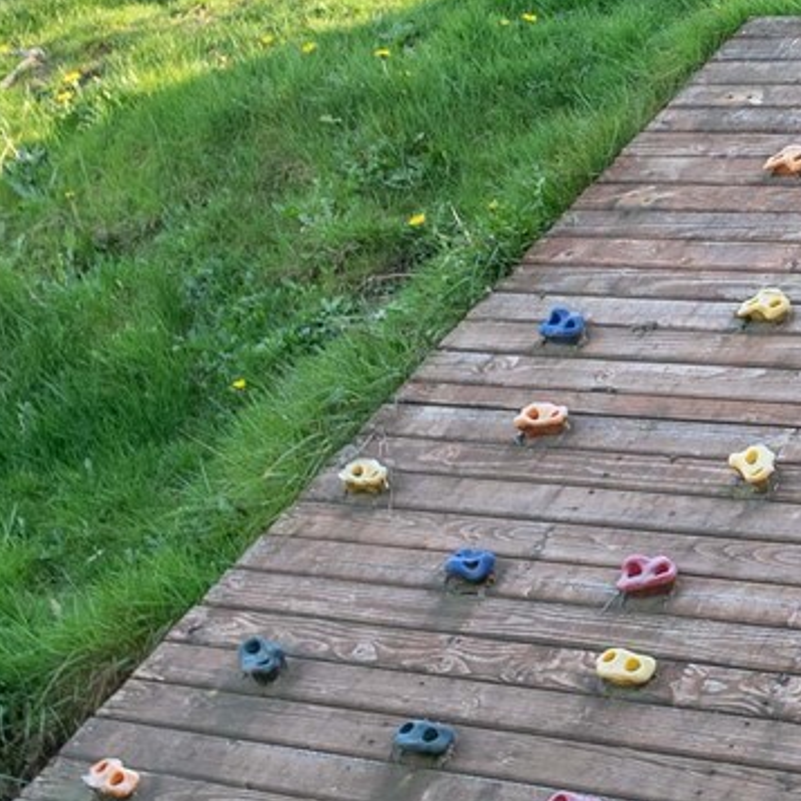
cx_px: 997
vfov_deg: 17.9
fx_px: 2539
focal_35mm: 97
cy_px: 325
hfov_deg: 17.0
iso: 160
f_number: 7.1
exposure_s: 1/30
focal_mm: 24
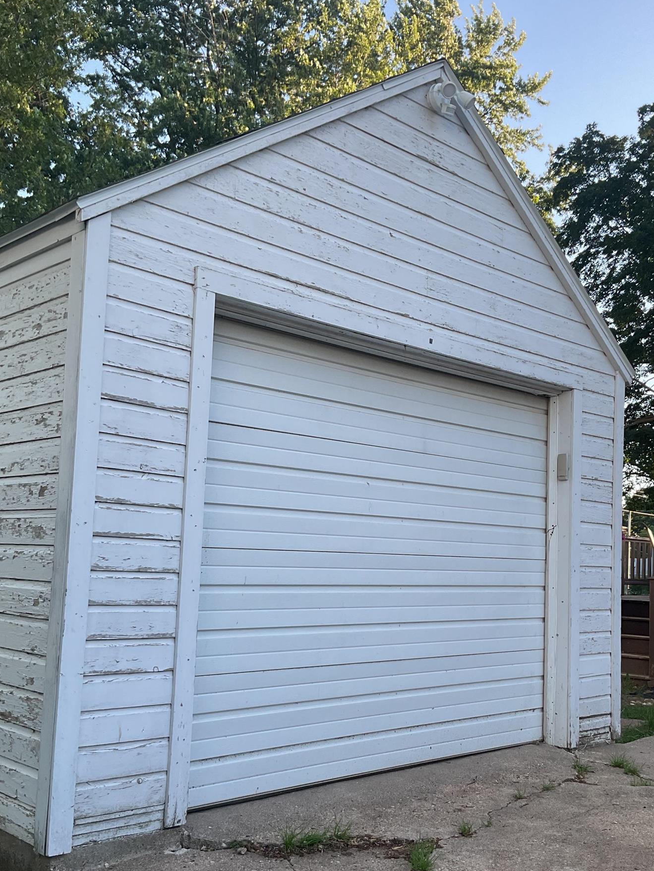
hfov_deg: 37.7
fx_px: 957
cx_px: 349
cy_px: 519
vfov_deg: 48.7
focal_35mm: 38
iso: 16
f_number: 1.8
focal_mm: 3
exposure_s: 1/186
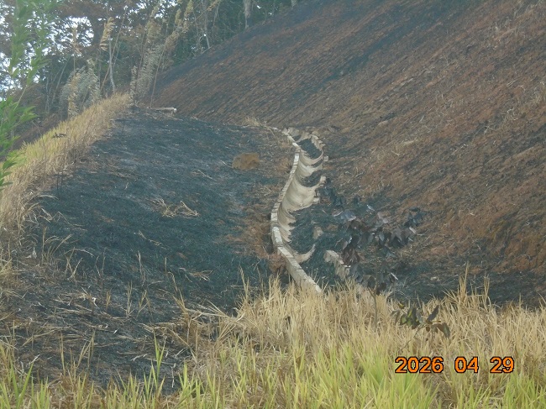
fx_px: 1719
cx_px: 273
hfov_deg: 18.1
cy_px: 204
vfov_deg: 13.6
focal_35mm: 109
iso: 320
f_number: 5.8
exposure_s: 1/250
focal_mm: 19.3
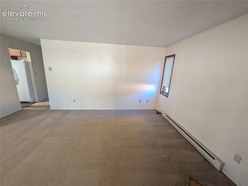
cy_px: 93
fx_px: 86
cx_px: 124
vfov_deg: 94.7
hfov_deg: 110.5
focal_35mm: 12
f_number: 1.7
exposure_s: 1/38.9
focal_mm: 2.02
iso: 273
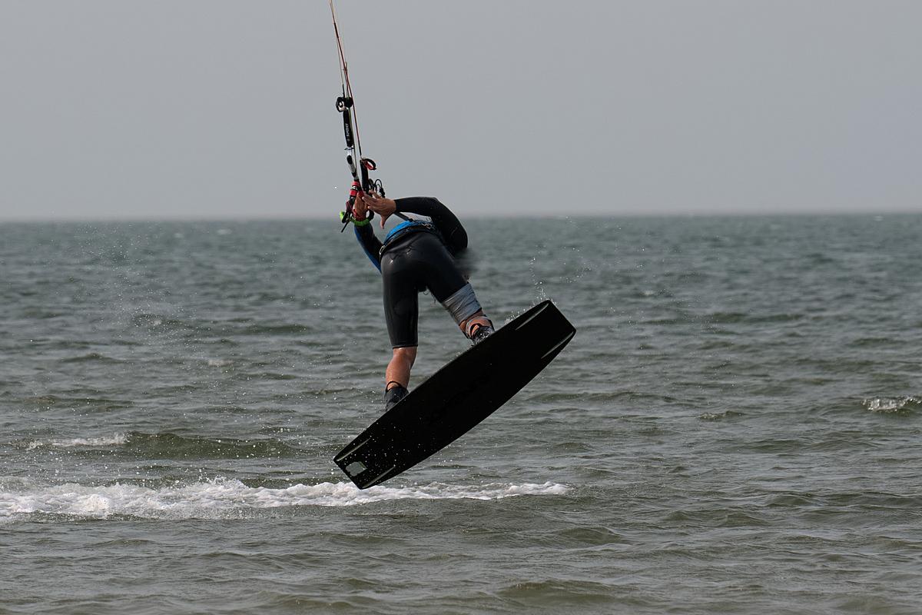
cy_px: 308
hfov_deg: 6.2
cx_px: 461
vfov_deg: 4.2
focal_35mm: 330
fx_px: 8451
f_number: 7.1
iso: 252
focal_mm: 220
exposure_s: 1/1600
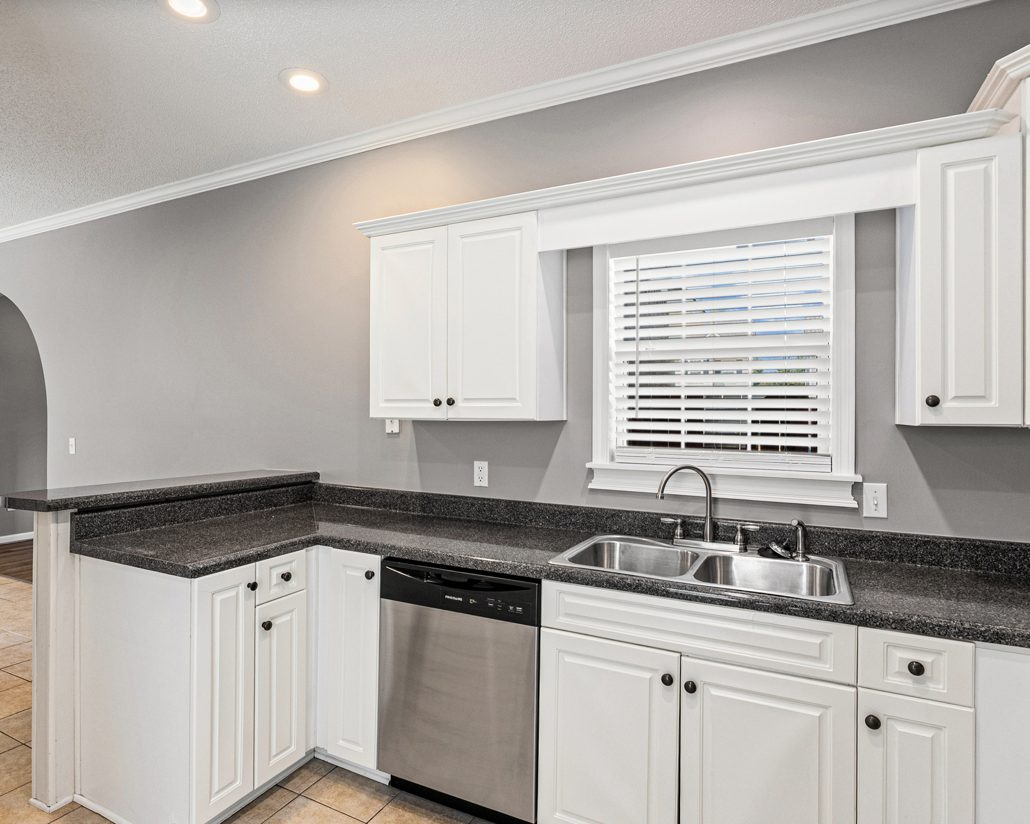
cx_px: 489
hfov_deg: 83.2
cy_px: 428
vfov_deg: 70.8
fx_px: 579
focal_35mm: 19
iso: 800
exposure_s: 1/15
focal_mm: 16
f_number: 9
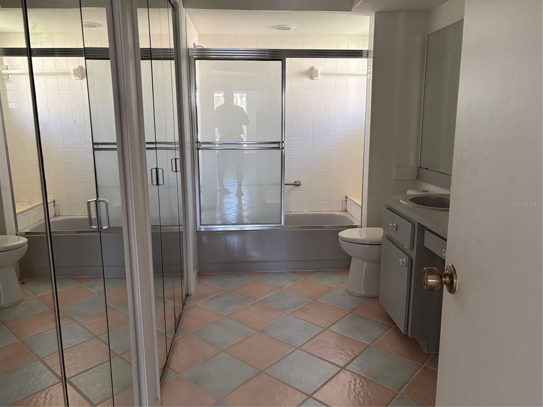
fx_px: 408
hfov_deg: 67.3
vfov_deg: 53.1
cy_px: 204
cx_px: 272
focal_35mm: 26
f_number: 1.6
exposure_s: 1/60
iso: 160
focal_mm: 5.96
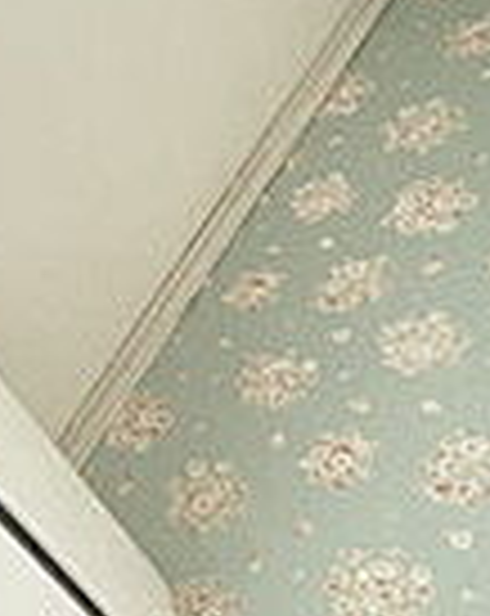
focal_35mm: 48
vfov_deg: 38.8
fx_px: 873
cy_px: 333
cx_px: -193
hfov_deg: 25.6
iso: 160
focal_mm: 1.55
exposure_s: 1/100
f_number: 2.4
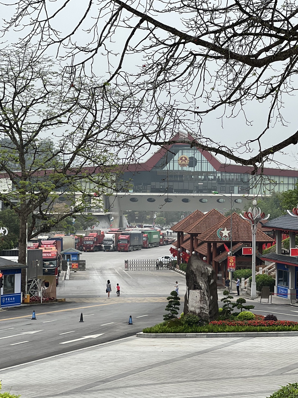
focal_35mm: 102
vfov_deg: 19.3
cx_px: 173
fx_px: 1171
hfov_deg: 14.5
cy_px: 216
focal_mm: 9
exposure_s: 1/216
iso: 32
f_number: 2.8
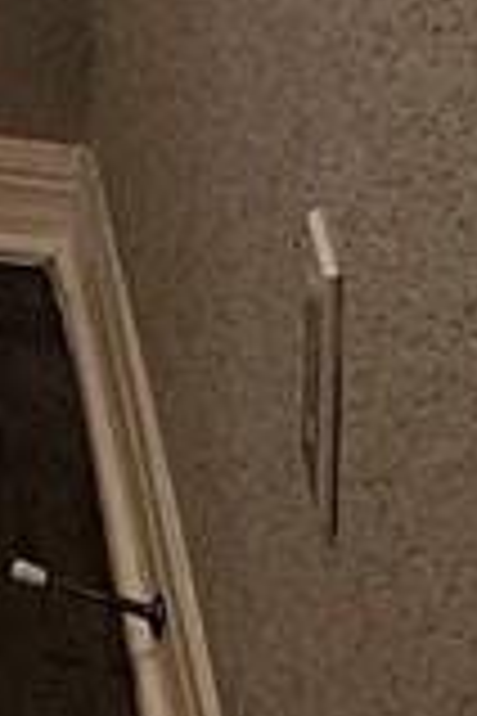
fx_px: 4770
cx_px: -2128
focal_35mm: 240
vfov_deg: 7.7
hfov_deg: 4.6
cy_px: -1265
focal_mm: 6.3
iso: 160
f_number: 1.7
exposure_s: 1/120
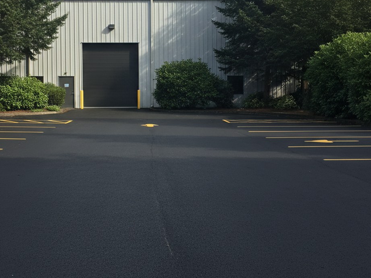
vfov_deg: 46.4
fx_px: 322
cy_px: 105
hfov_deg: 59.8
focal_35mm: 30
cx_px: 164
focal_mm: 6.4
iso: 1045
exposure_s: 1/999
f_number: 1.8
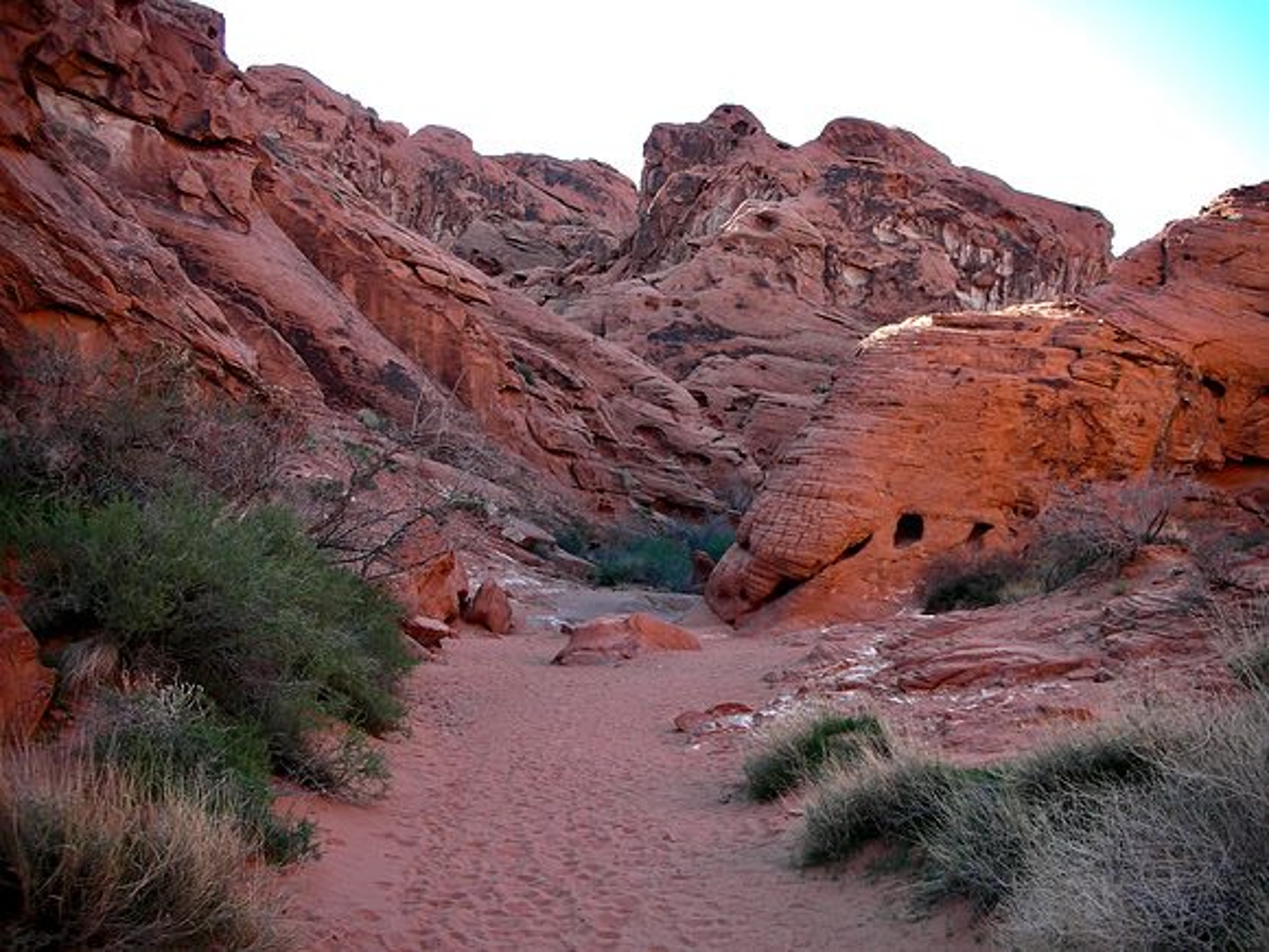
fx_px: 1283
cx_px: 634
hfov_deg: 52.6
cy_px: 476
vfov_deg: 40.7
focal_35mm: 35
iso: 50
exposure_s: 1/86.4
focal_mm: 5.8
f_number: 3
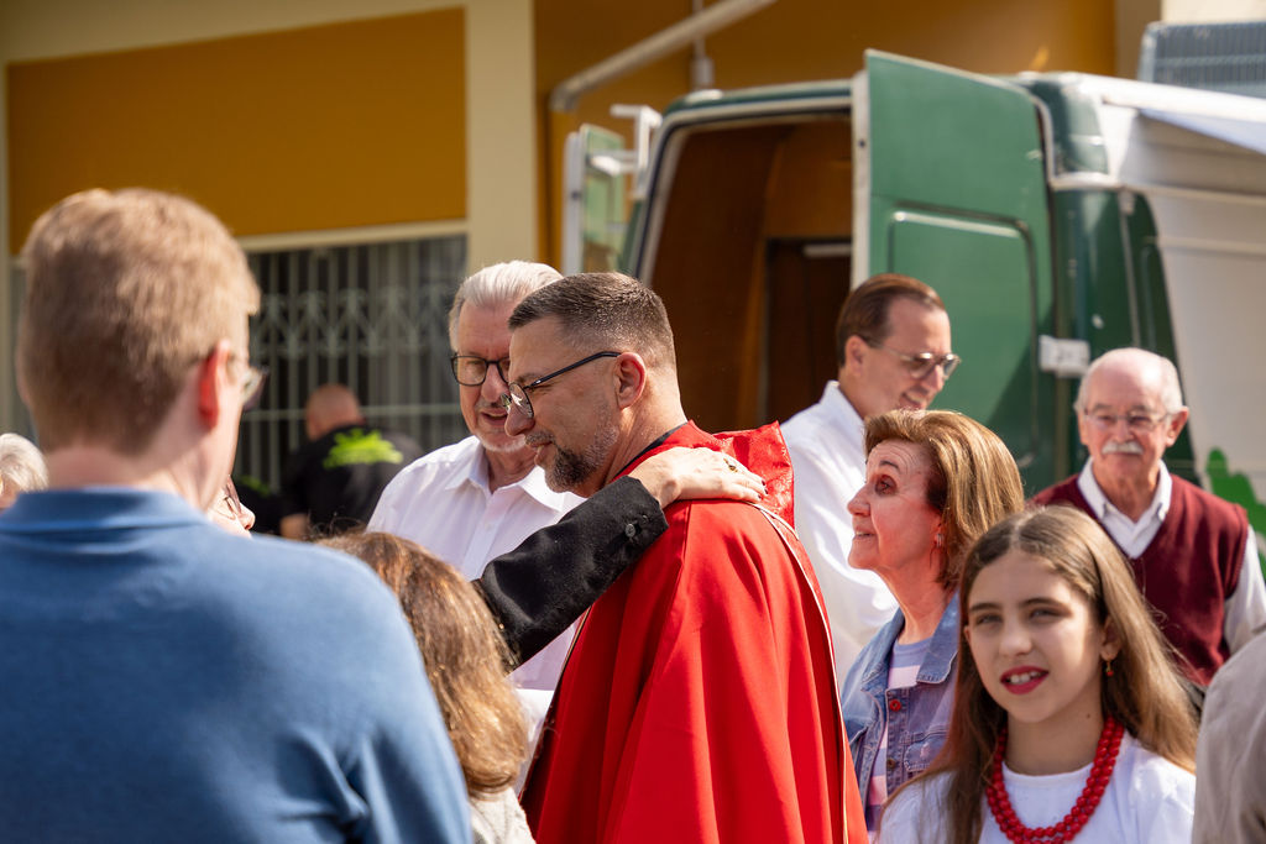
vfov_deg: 13.0
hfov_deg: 19.5
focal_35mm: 105
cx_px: 633
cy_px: 422
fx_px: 3693
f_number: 2.8
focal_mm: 70
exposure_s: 1/1250
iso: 100
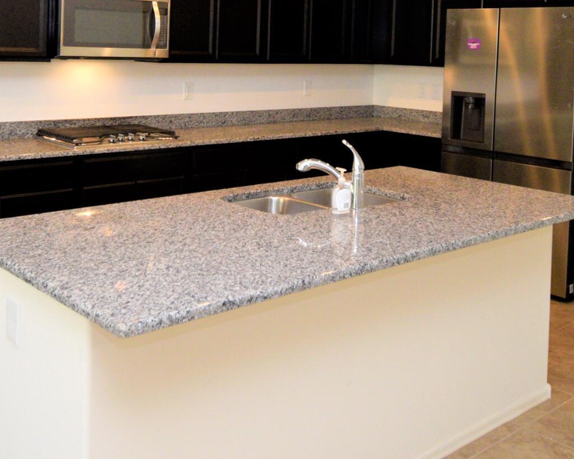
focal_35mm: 41
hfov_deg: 44.6
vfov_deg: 34.9
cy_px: 71
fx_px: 697
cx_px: 231
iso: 800
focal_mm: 10
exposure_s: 1/80
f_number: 4.5
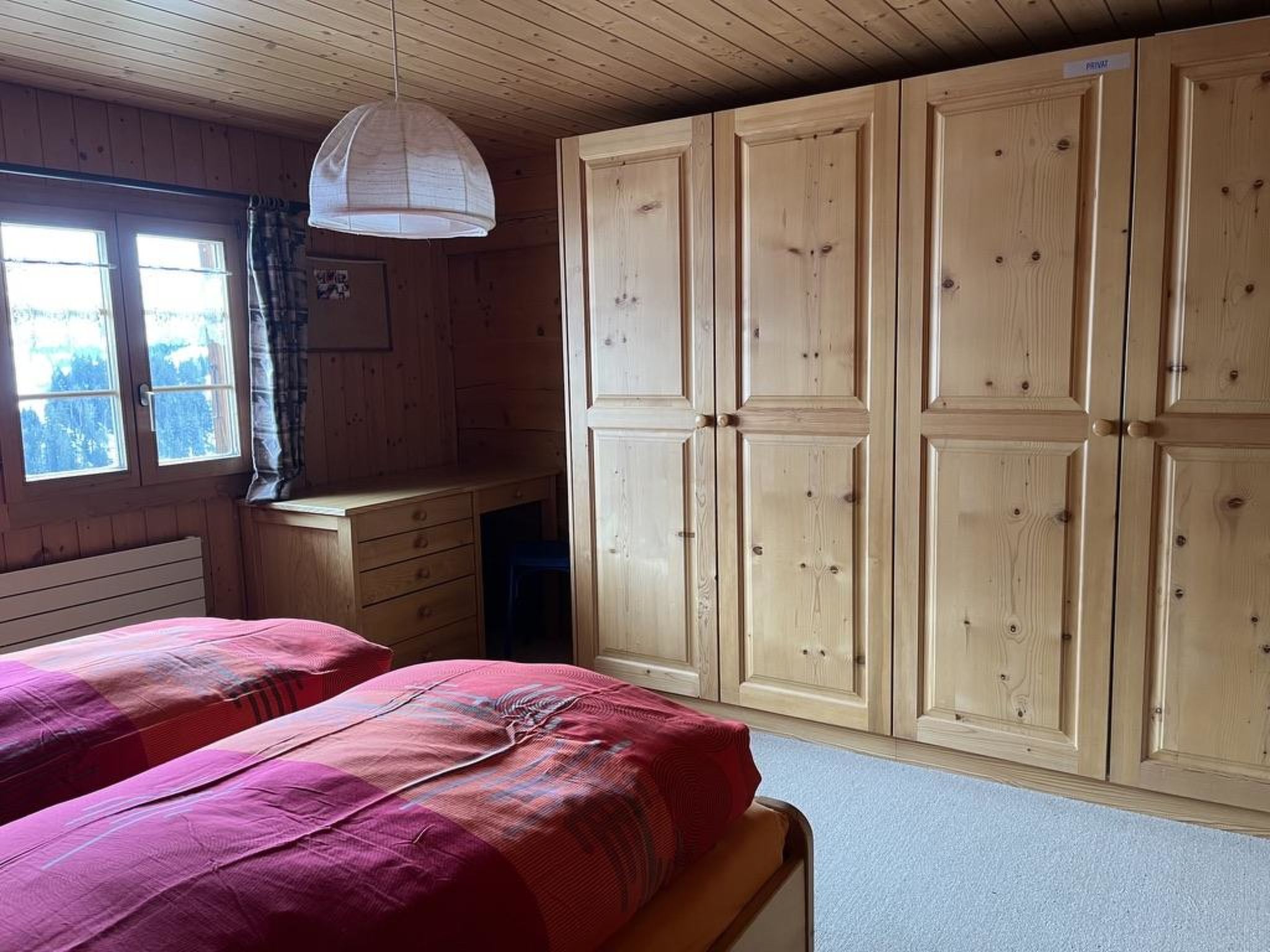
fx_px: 954
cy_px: 476
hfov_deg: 67.3
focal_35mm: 26
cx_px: 635
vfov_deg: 53.1
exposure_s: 1/60
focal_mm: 5.1
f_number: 1.6
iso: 160
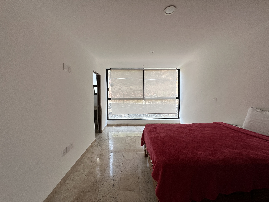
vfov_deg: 89.9
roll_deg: -0.1
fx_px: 101
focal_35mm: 13
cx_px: 134
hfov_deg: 106.2
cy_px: 101
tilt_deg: -3.2
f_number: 1.8
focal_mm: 1.57
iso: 32
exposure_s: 1/150
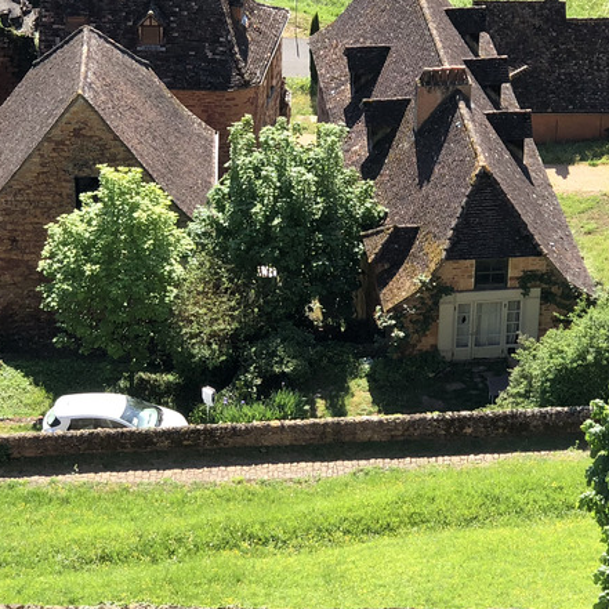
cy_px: 141
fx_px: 2488
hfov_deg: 14.0
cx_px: 290
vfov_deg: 13.9
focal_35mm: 125
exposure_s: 1/335
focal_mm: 6
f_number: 2.4
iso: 16
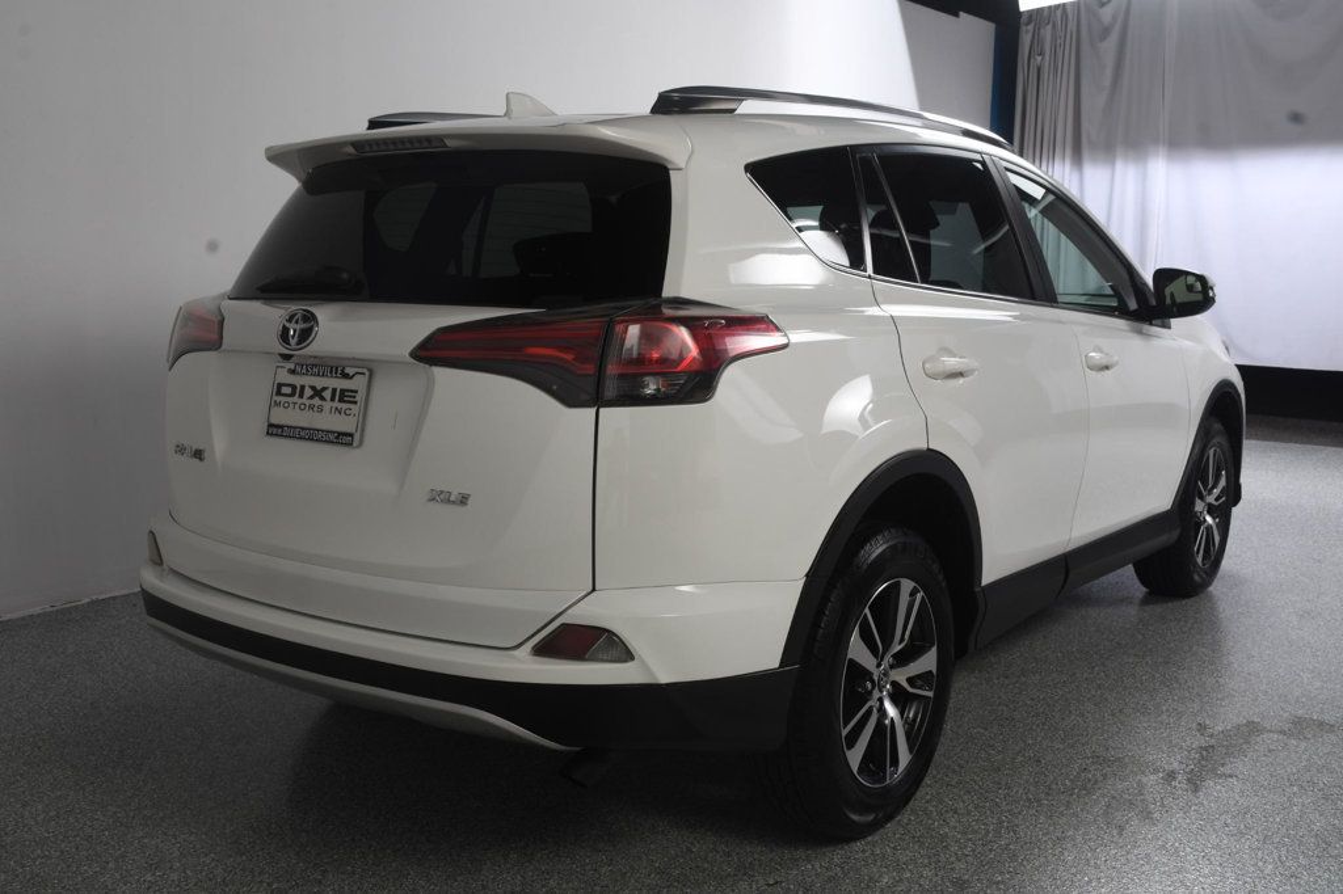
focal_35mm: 36
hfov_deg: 53.1
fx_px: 1342
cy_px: 447
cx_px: 672
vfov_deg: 36.8
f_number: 11
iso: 100
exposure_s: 1/160
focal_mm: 24
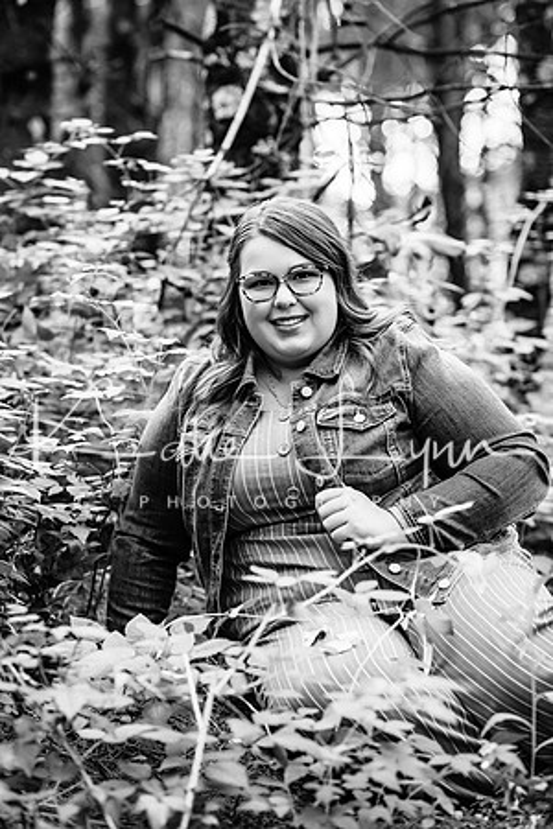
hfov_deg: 16.1
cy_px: 414
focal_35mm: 85
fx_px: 1958
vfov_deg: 23.9
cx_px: 276
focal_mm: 85
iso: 640
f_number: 2.8
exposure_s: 1/250
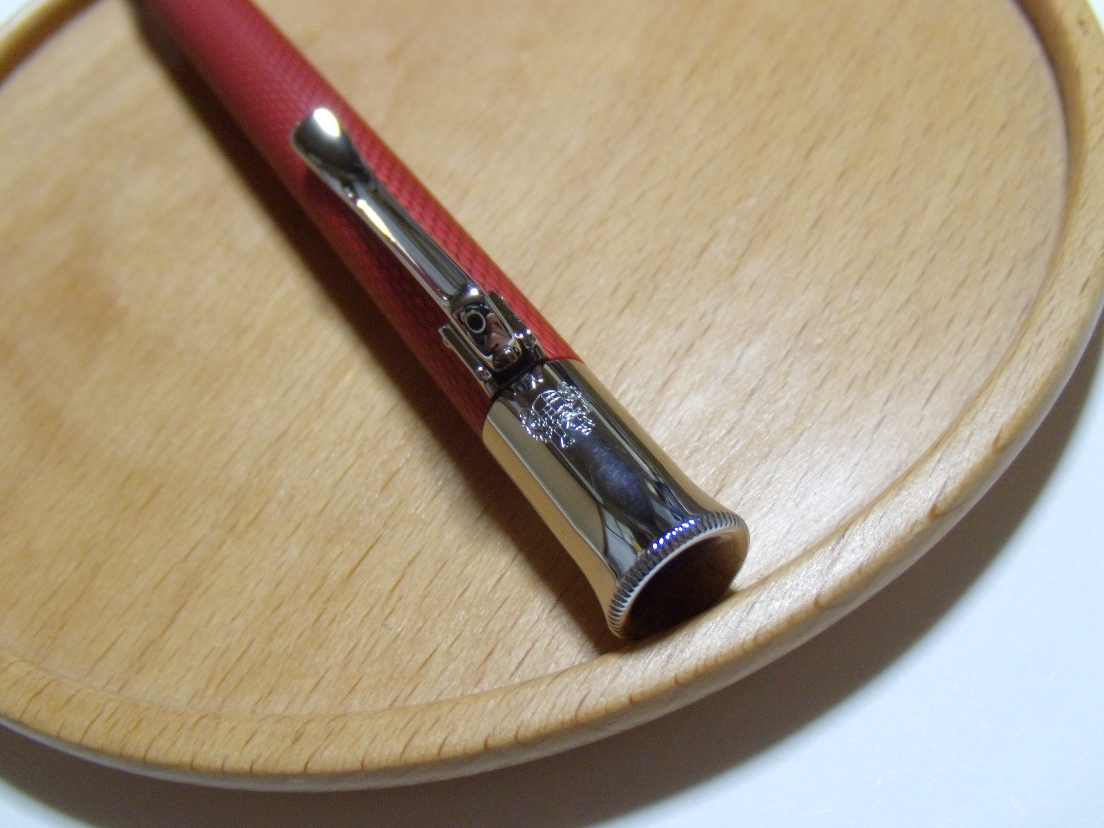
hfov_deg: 51.4
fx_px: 1148
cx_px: 552
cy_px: 414
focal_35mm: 36
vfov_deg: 39.7
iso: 400
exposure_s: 1/20
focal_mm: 6.4
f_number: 3.6
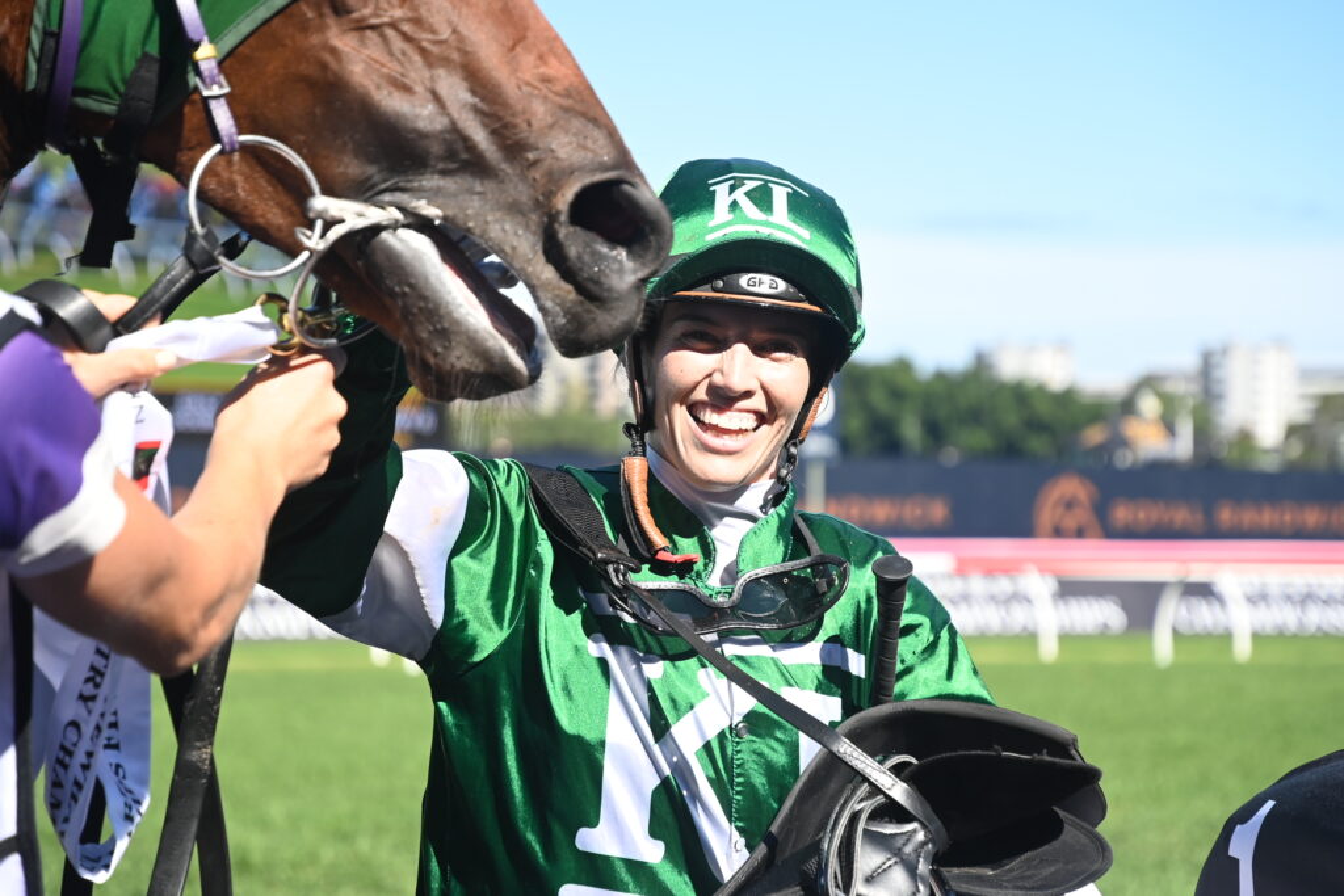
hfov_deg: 17.1
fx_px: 4480
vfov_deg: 11.4
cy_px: 448
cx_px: 672
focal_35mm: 120
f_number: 4
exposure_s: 1/1250
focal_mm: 80
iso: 280
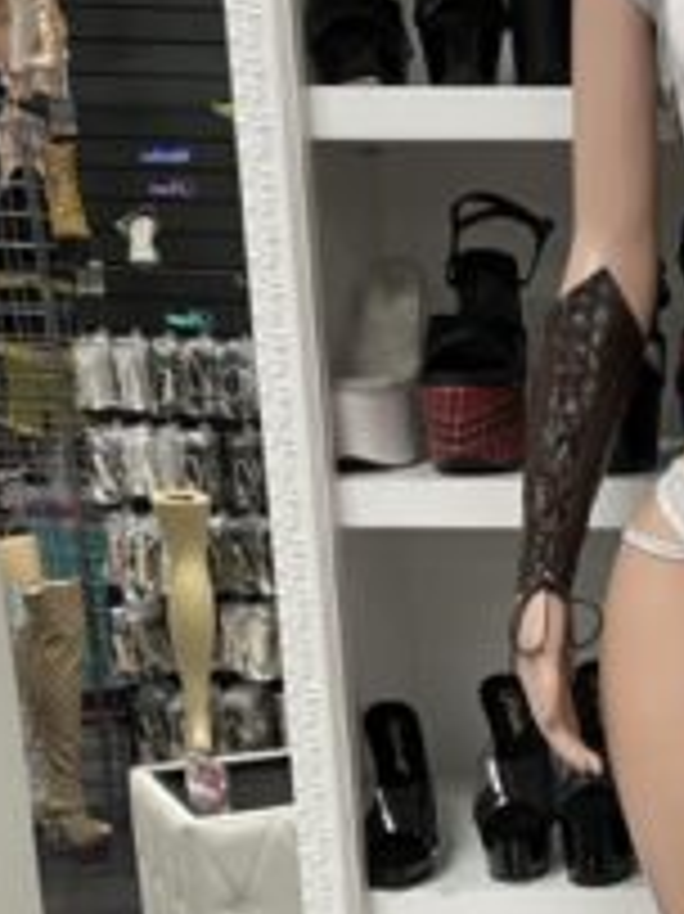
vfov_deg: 24.7
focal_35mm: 77
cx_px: 878
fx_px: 2031
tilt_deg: -16.2
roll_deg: -0.1
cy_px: 801
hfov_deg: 17.9
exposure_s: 1/60
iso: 125
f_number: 1.6
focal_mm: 5.1
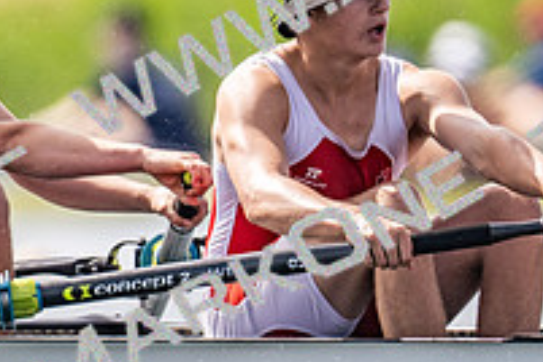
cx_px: 403
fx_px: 39199
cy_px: 143
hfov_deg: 0.8
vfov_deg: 0.5
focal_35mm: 2599
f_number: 4
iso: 200
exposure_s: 1/2500
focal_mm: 600
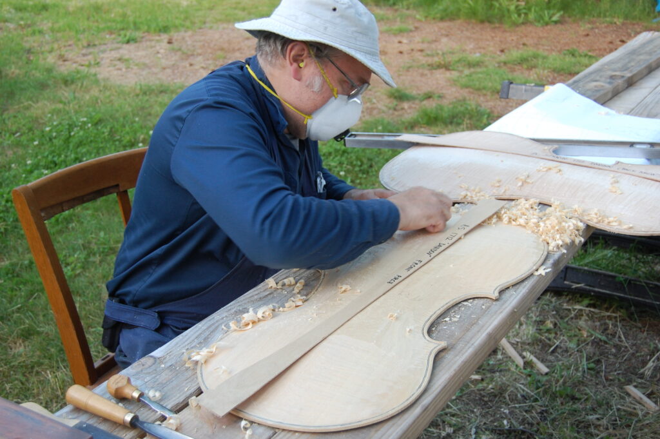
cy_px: 220
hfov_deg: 46.4
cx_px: 330
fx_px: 769
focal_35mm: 42
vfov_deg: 31.8
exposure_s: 1/100
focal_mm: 28
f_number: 5
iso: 400
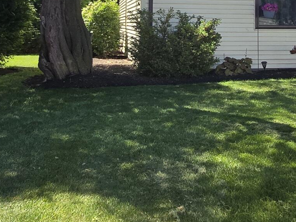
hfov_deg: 36.7
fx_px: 436
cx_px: 216
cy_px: -28
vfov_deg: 26.1
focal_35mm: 51
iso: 50
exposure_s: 1/861
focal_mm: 2.2
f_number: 2.2
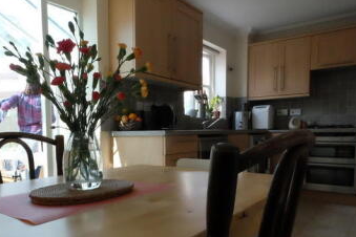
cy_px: 158
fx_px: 287
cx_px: 152
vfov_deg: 44.3
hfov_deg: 63.3
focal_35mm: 29
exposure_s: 1/450
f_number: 11
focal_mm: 10
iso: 6400
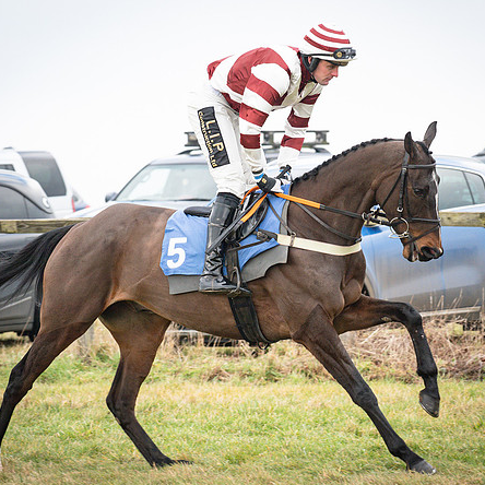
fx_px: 4137
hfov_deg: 6.7
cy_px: 245
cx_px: 250
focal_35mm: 261
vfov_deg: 6.7
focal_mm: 135
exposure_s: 1/1000
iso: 500
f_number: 4.5
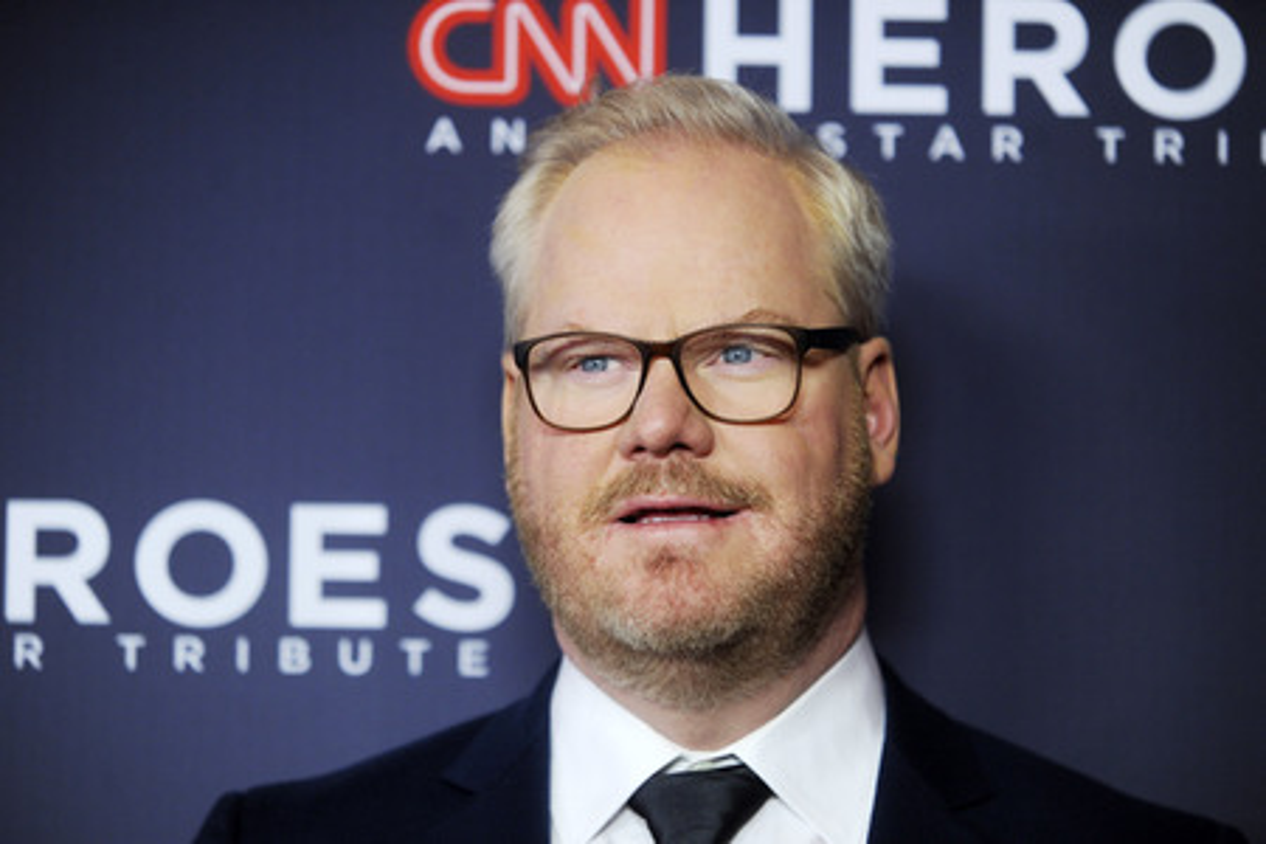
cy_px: 422
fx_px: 4220
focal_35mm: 120
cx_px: 633
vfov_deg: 11.4
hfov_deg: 17.1
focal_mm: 120
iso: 1600
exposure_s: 1/125
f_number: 2.8
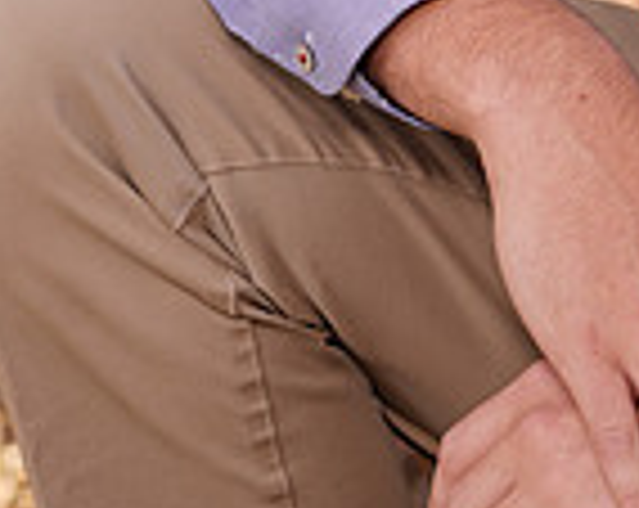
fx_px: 6379
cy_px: -504
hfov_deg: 5.7
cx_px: 853
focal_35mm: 338
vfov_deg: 4.5
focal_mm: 88
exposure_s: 1/80
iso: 64
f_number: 4.5
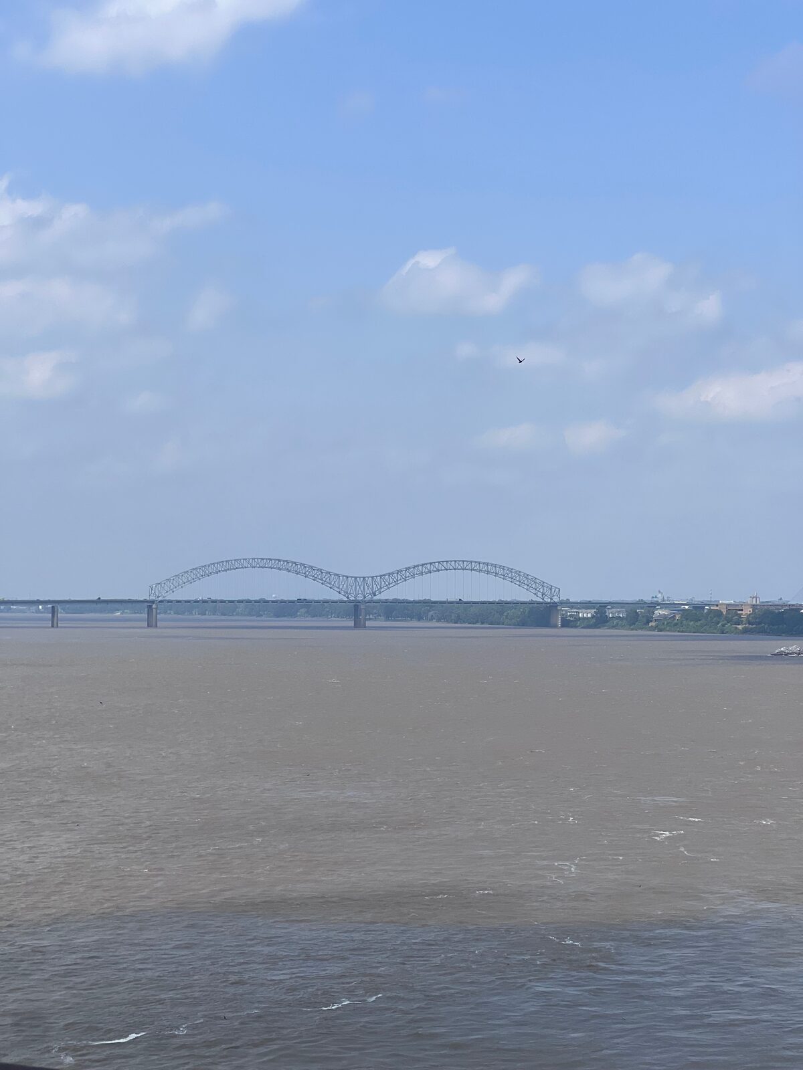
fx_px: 2382
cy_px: 535
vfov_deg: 25.3
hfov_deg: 19.1
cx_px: 402
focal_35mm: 77
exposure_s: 1/1488
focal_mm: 9
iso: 32
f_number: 2.8
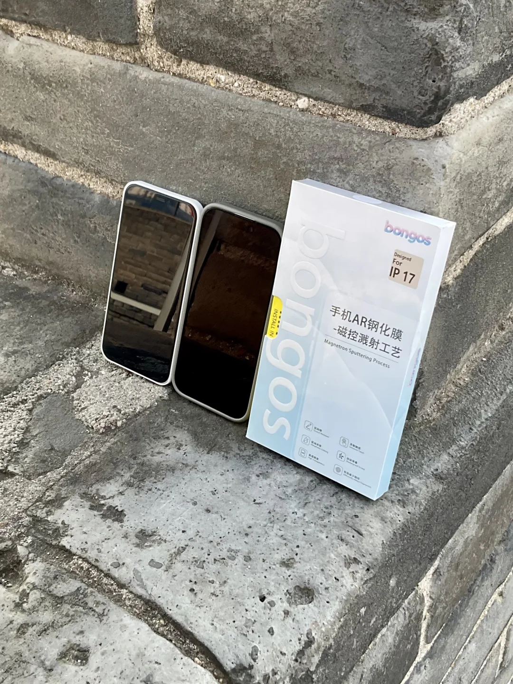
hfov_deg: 48.2
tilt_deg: -36.9
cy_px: 342
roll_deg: +2.3
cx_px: 256
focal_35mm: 29
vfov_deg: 61.7
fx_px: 573
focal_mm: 3
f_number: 1.8
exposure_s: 1/327
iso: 16
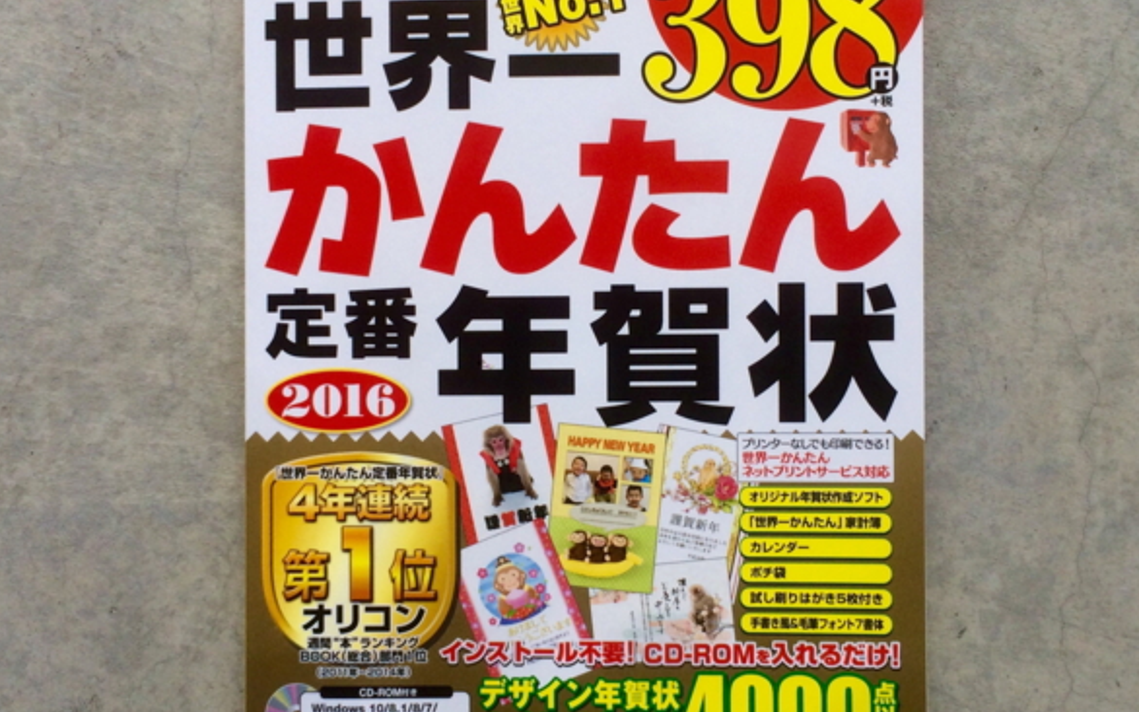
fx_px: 1303
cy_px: 333
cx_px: 560
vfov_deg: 30.5
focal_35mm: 42
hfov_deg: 47.2
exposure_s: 1/120
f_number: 2.2
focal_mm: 4.15
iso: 64
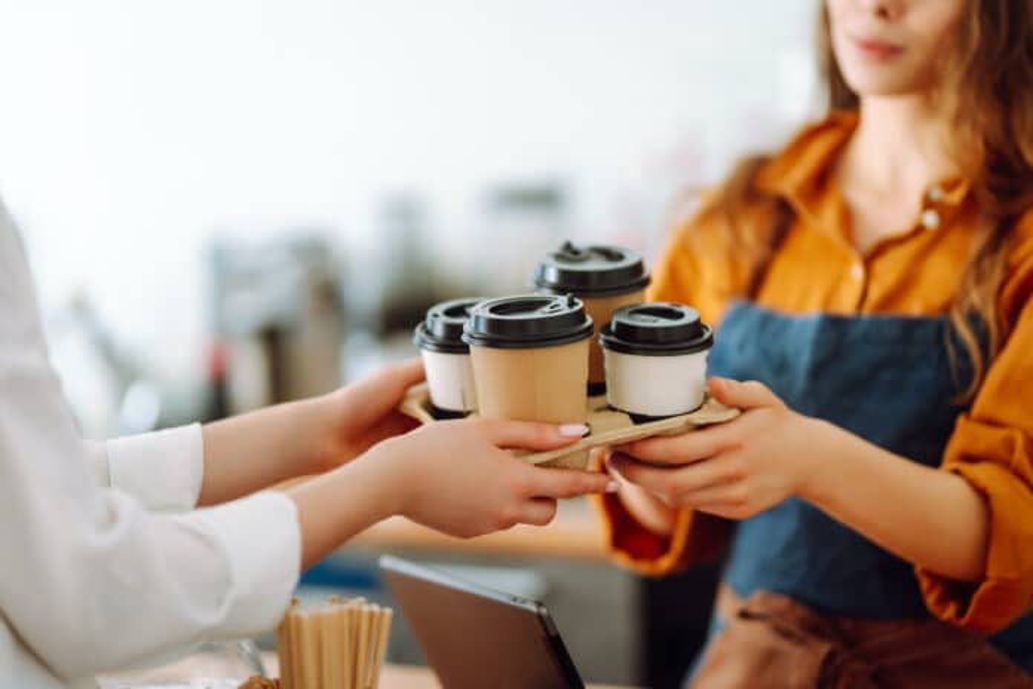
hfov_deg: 23.9
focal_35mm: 85
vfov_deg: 16.1
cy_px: 344
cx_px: 516
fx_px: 2439
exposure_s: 1/500
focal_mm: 85
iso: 320
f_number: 1.4
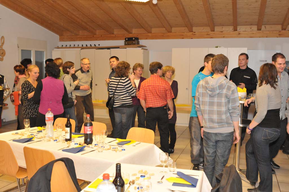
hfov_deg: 53.2
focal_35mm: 36
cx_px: 144
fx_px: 289
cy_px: 96
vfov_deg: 36.8
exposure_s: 1/60
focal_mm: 24
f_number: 5
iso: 1600
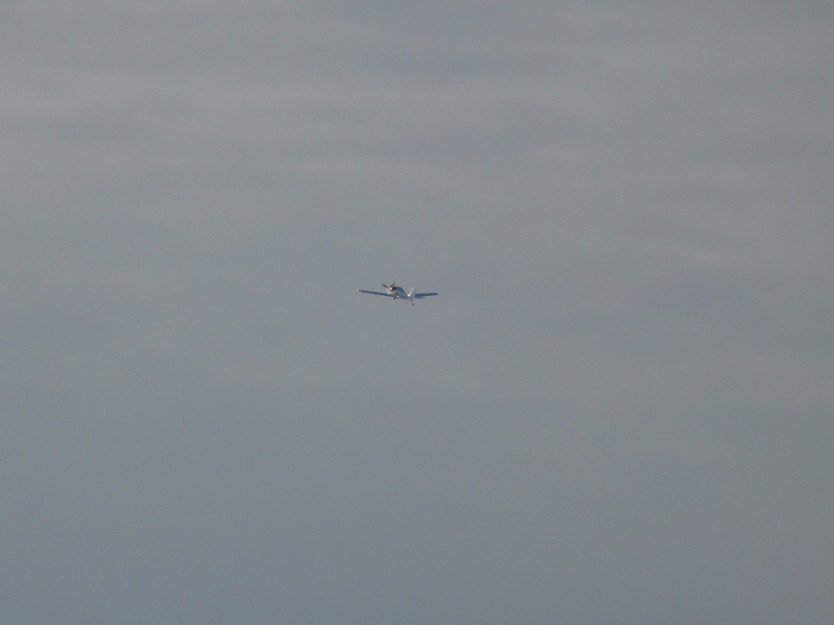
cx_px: 417
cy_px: 312
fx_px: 10119
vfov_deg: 3.5
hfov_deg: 4.7
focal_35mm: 420
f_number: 8
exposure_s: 1/800
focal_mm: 88.8
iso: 100
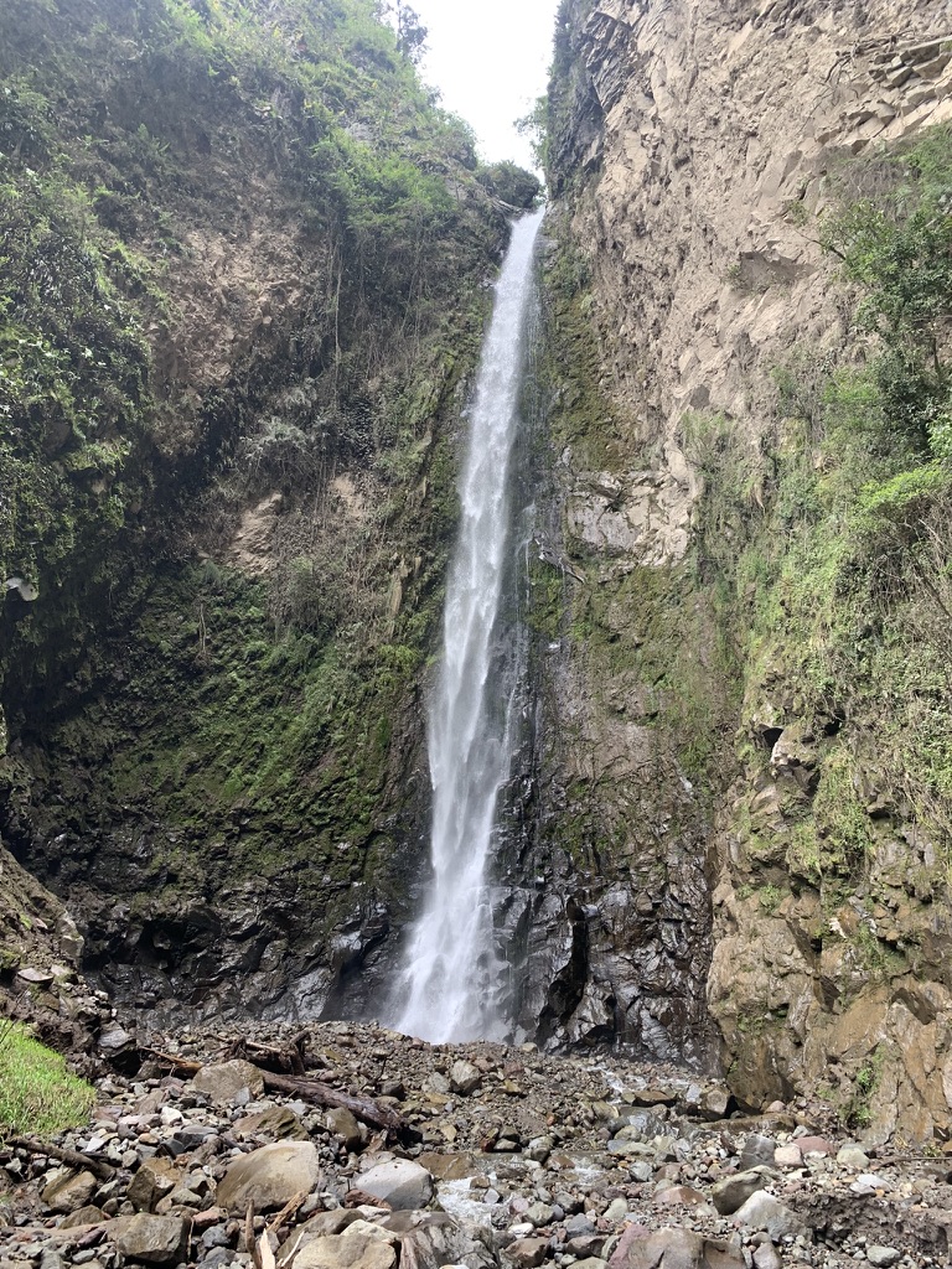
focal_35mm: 26
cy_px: 634
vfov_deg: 67.3
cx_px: 476
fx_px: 953
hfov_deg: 53.1
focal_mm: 4.25
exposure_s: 1/122
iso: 40
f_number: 1.8
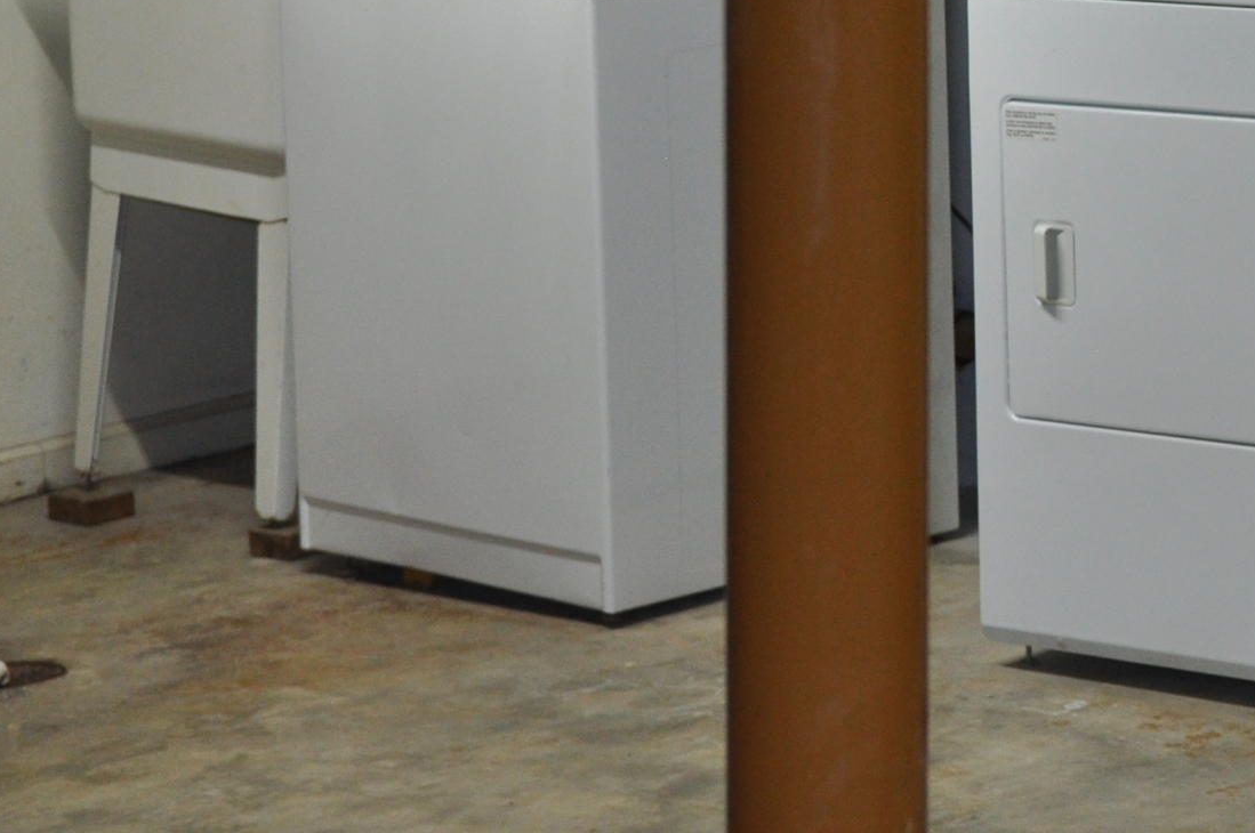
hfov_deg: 14.9
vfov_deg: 10.4
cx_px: 1706
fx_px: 4561
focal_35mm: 131
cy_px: 98
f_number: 3.5
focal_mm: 32
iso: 640
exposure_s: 1/200
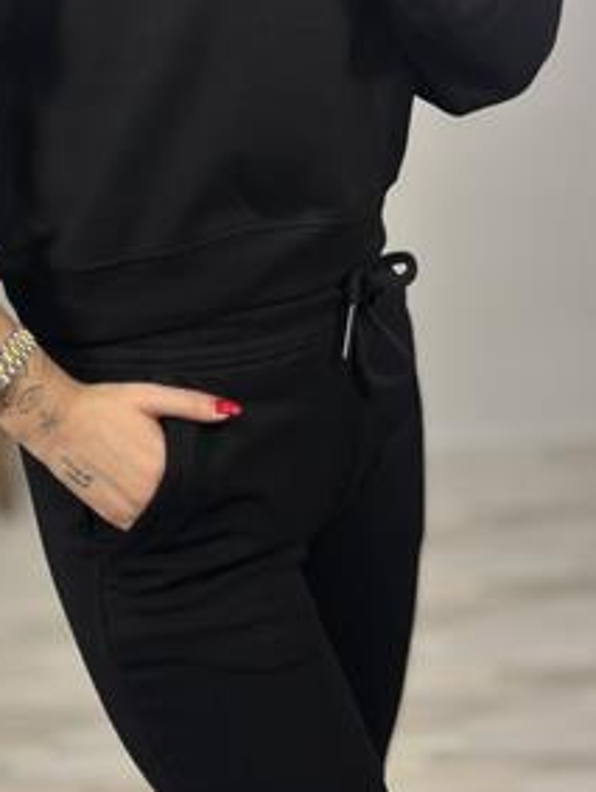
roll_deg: +5.9
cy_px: 326
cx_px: 193
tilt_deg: -37.1
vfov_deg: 27.7
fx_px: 1603
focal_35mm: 70
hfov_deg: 21.0
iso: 80
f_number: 1.78
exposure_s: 1/100
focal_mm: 6.86
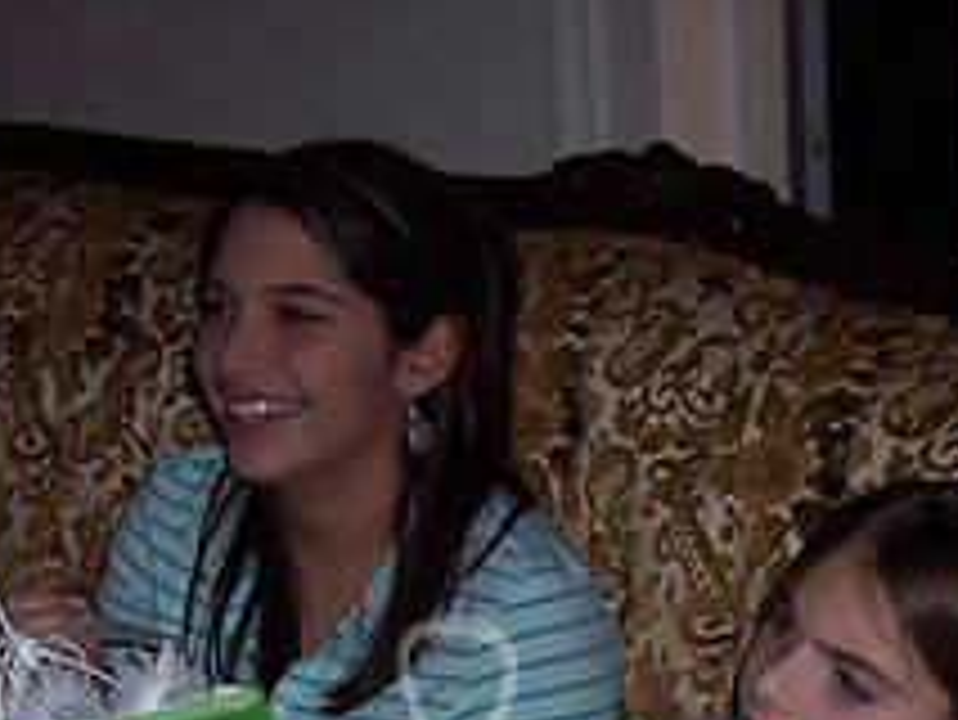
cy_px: 826
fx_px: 2935
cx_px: 382
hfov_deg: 18.5
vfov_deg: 13.6
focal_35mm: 106
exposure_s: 1/60
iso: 100
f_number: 2.8
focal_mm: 8
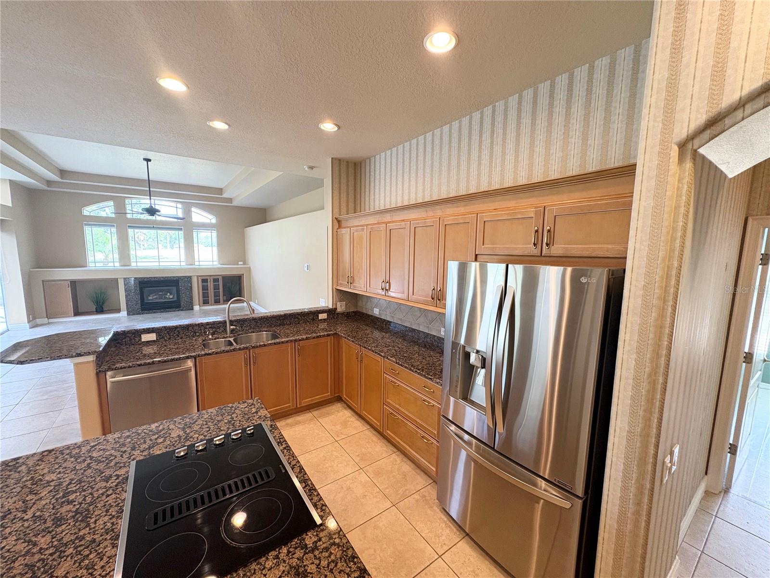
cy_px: 289
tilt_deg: -5.9
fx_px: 311
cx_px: 385
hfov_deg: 102.1
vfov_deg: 85.7
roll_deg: -0.8
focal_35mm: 14
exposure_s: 1/60
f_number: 2.2
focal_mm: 2.22
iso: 200
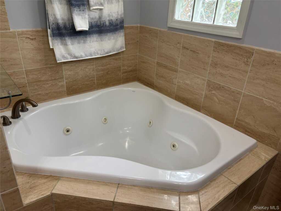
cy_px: 106
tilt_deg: -26.1
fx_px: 211
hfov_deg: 67.3
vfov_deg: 53.1
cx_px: 140
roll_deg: -2.8
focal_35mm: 26
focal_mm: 5.96
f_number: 1.6
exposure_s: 1/120
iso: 100
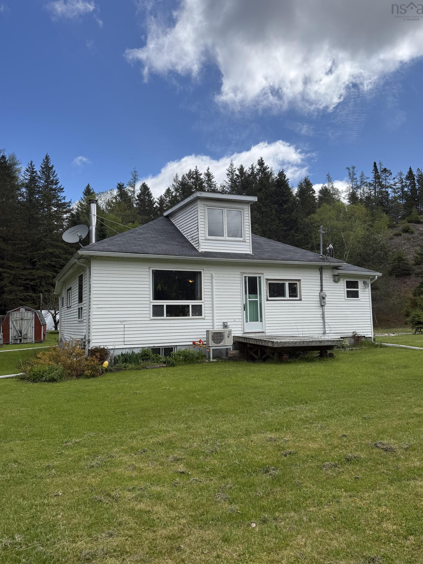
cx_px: 215
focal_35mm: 25
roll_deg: +1.1
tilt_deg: +5.8
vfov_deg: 69.4
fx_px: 407
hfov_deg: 54.9
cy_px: 289
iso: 100
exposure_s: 1/4975
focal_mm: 6.76
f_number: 1.78
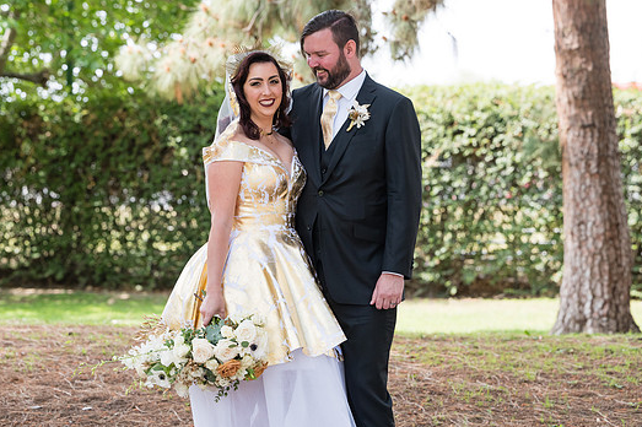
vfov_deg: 12.2
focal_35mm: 112
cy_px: 196
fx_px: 1996
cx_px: 290
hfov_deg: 18.3
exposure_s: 1/640
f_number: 4.5
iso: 500
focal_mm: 101
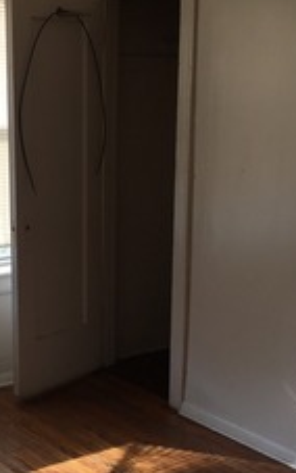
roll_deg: +0.5
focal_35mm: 65
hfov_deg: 19.7
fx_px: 838
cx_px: 33
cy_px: 296
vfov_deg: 31.4
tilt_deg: -12.3
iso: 25
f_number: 2.2
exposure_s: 1/285
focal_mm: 4.15
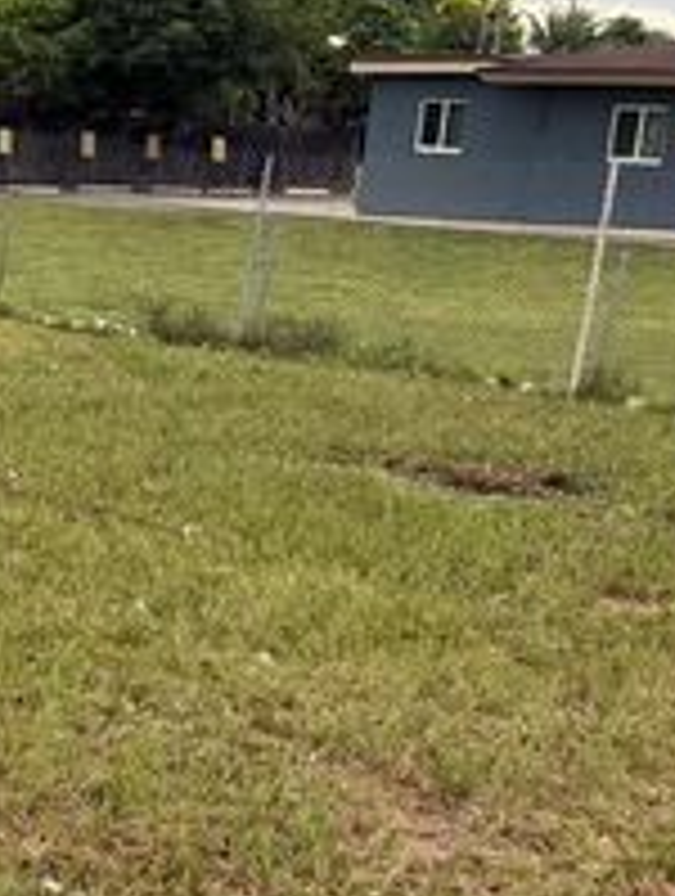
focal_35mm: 77
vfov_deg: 25.3
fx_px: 1996
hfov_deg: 15.7
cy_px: 450
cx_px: -626
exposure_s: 1/121
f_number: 1.78
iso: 160
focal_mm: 6.76
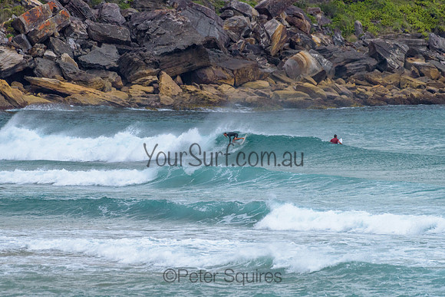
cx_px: 217
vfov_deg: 2.2
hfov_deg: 3.4
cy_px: 145
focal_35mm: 613
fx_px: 7581
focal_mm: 500
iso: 800
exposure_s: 1/2000
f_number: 5.6
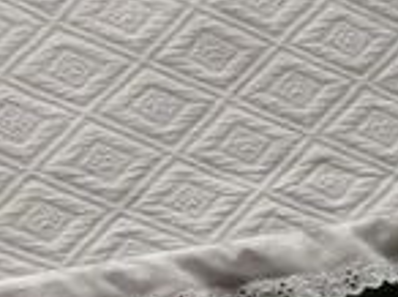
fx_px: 1928
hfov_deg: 11.3
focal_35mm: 168
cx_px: -183
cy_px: -125
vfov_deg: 8.6
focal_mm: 5.8
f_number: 2.8
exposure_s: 1/640
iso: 400
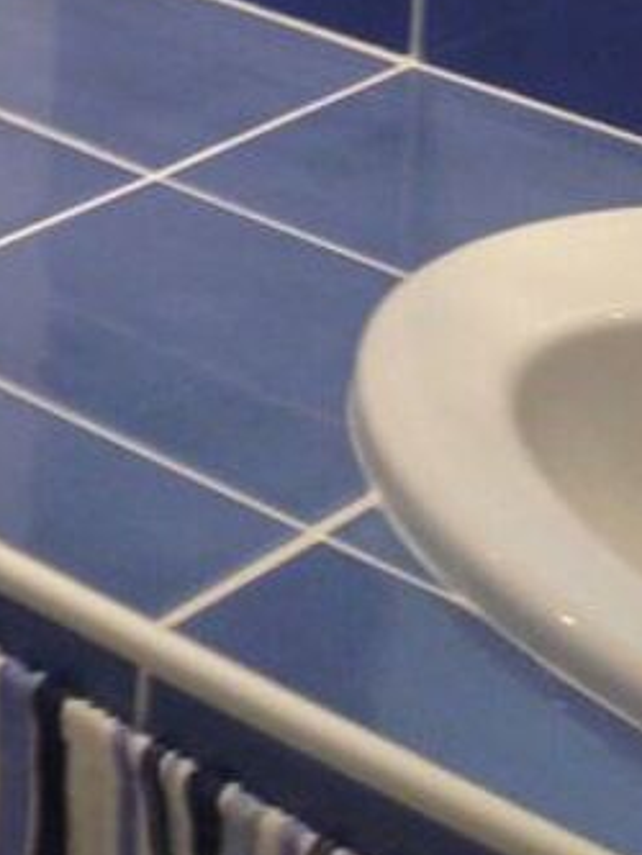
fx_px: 3262
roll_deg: -1.9
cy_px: -702
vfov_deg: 13.4
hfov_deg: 10.4
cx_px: -614
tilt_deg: -3.9
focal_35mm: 132
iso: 80
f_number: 2.4
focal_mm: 4.12
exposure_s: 1/20
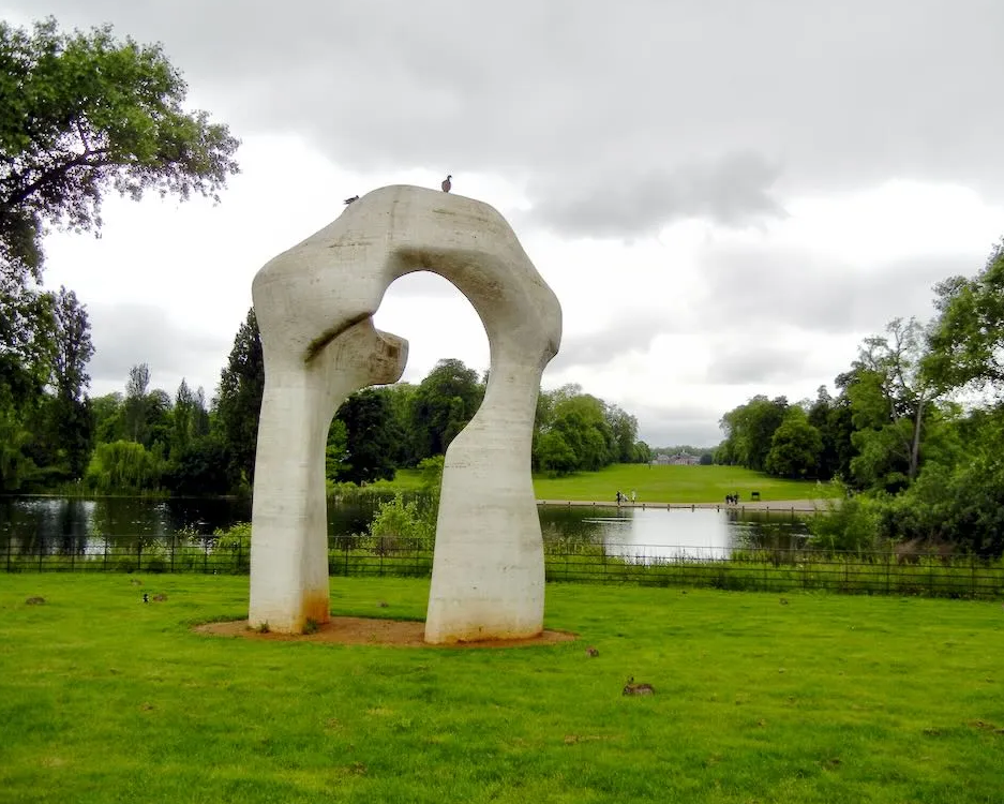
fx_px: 951
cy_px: 401
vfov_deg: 45.8
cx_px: 530
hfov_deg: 55.6
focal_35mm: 32
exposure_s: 1/510
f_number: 3.5
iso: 160
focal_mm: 5.4
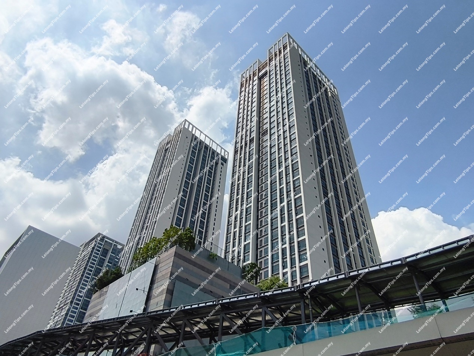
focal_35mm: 20
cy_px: 178
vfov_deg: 66.0
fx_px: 274
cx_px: 237
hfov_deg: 81.7
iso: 50
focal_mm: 1.65
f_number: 2.2
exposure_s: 1/7843
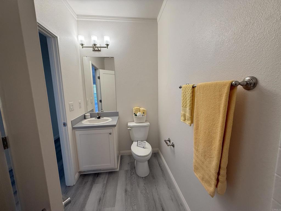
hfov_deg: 102.1
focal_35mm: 14
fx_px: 114
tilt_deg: -6.8
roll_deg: +1.4
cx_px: 140
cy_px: 106
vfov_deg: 85.7
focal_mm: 2.22
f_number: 2.2
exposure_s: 1/120
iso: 160
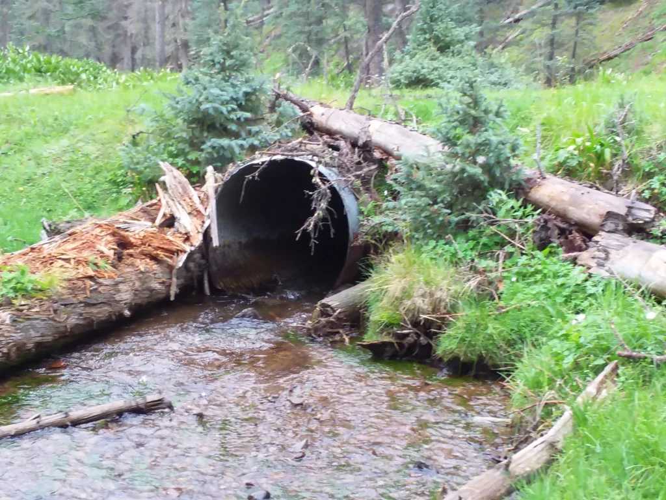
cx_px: 333
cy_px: 250
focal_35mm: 29
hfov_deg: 61.7
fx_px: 558
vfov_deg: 48.2
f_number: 1.9
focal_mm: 2.47
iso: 50
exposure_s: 1/60
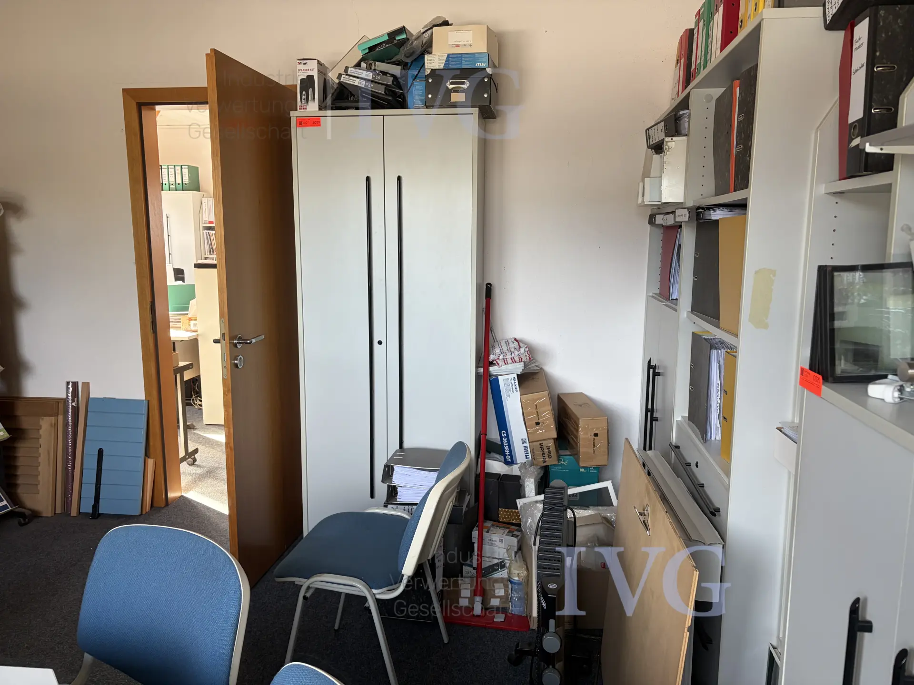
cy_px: 342
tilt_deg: -7.5
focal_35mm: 26
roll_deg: +0.0
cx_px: 457
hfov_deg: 67.3
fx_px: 687
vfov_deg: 53.1
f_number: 1.6
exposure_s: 1/92
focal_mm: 5.96
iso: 125
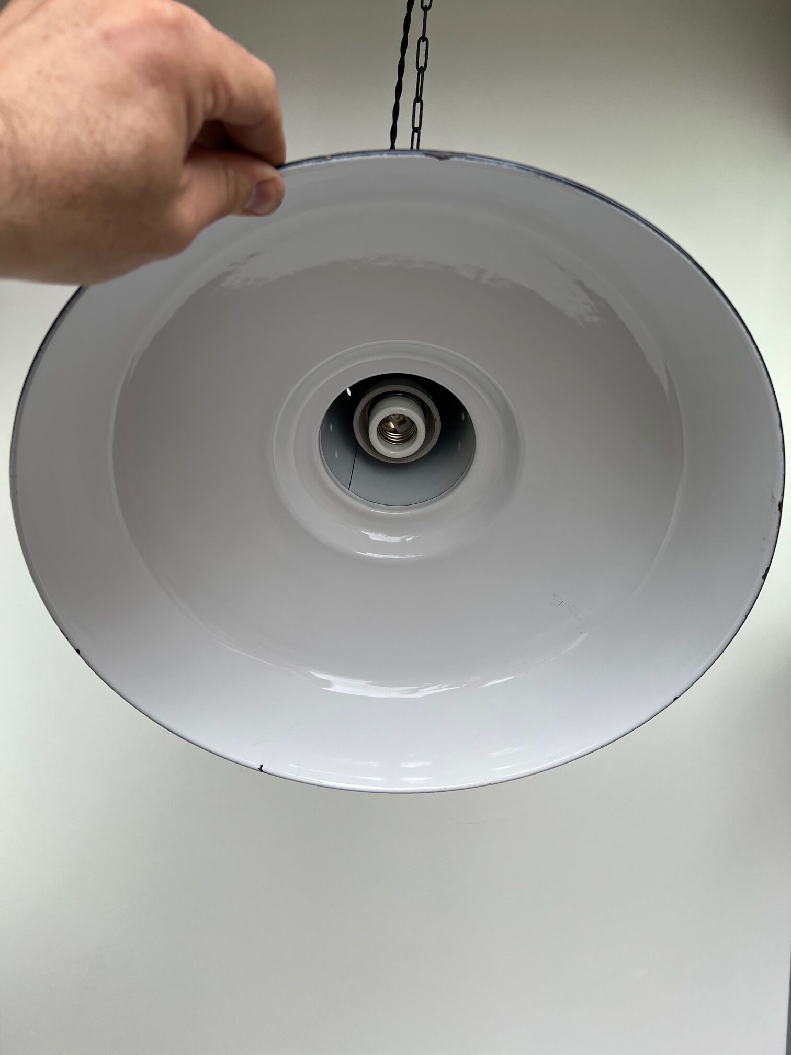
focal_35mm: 26
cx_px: 396
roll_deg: +0.5
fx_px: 792
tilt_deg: -7.0
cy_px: 528
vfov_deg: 67.3
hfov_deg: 53.1
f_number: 1.5
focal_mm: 5.7
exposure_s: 1/533
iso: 50
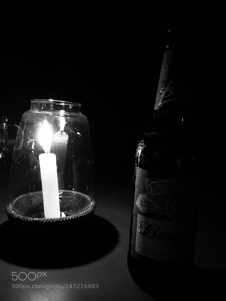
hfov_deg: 48.2
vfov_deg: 61.7
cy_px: 150
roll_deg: -2.8
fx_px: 252
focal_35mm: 29
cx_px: 113
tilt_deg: -7.5
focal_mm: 4.15
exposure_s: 1/17
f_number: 2.2
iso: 400
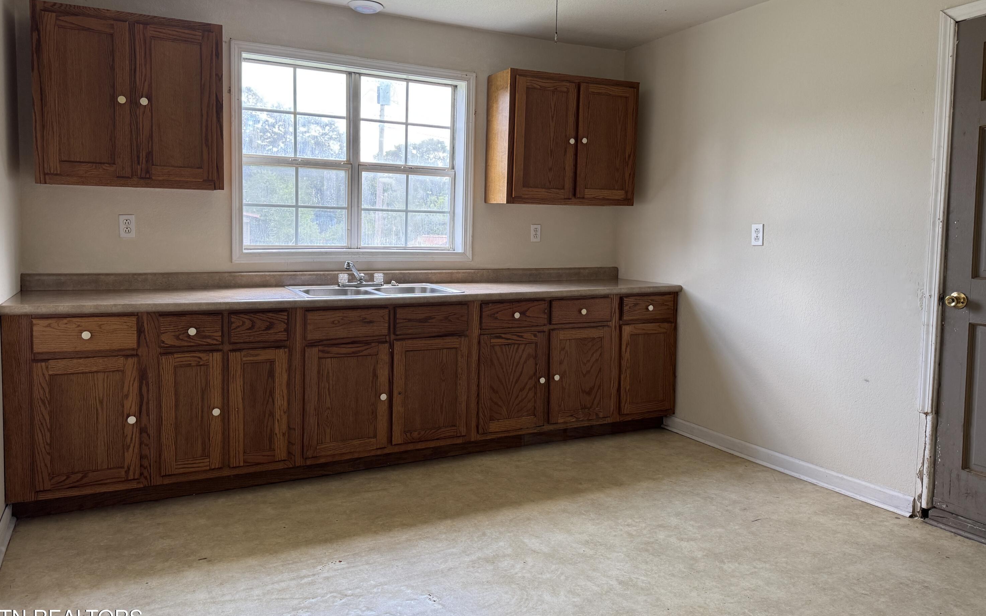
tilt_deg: -4.5
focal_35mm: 26
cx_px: 487
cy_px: 275
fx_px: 699
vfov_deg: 47.5
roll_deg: -1.3
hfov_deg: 70.4
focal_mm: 6.76
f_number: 1.78
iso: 125
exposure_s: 1/121
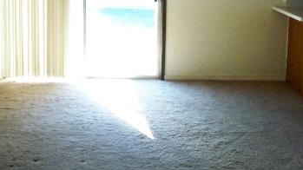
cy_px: 13
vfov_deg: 20.2
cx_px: 153
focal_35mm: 58
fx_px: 466
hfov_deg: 36.0
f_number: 3.3
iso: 80
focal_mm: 5.2
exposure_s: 1/50
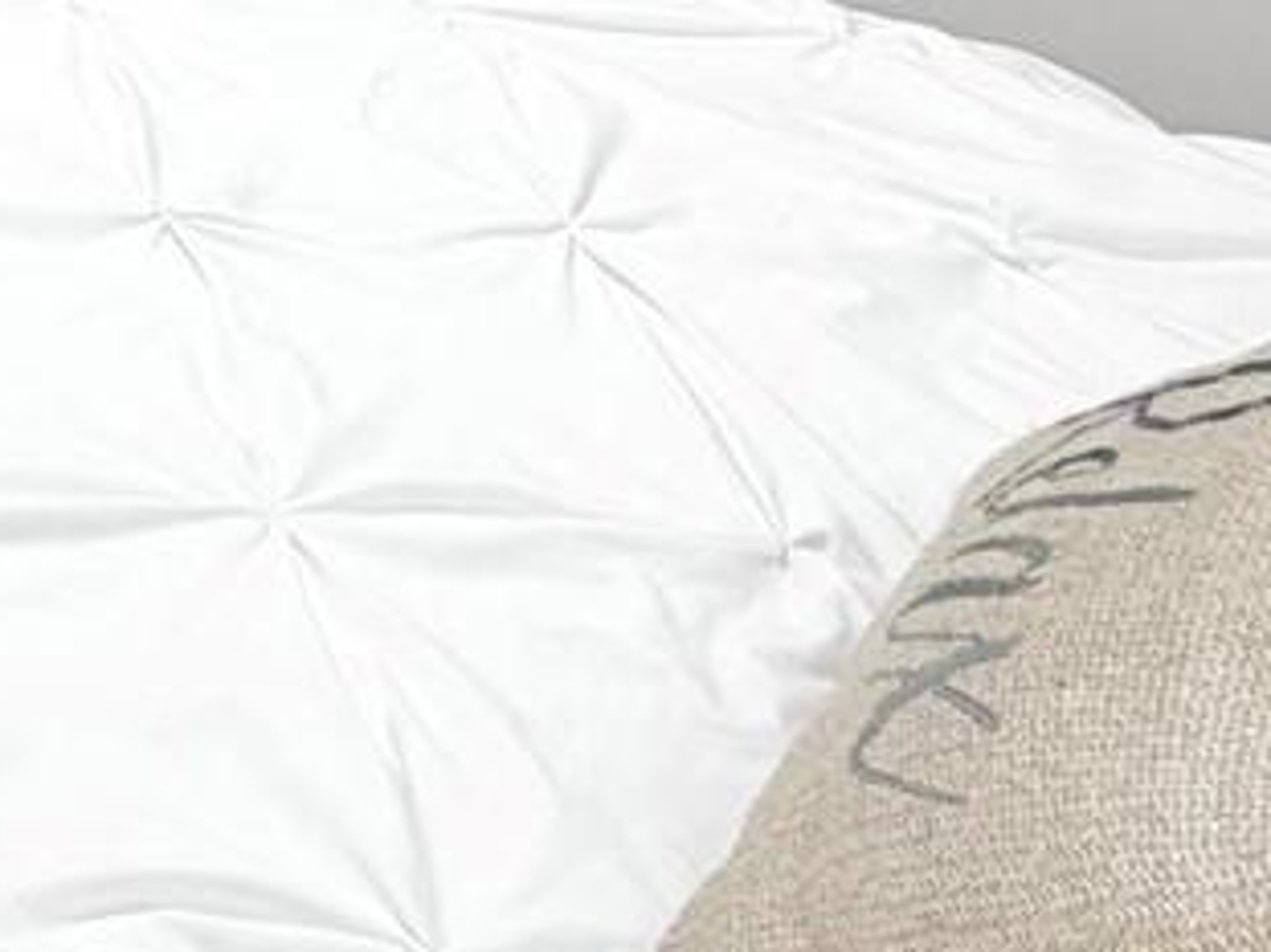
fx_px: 2643
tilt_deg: -10.5
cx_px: -123
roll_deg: -3.2
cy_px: -752
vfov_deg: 16.9
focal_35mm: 72
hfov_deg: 25.1
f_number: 2.2
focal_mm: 2.22
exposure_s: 1/60
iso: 160
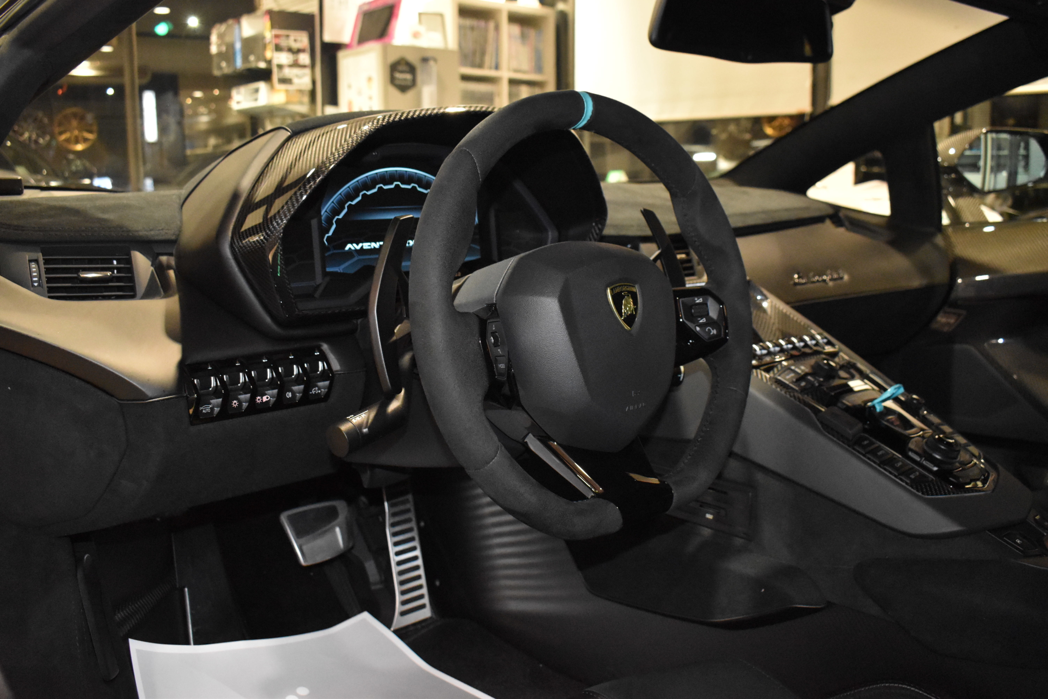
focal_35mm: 33
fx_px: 961
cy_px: 350
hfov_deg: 57.2
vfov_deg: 40.0
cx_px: 524
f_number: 5
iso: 5000
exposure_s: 1/60
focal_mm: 22
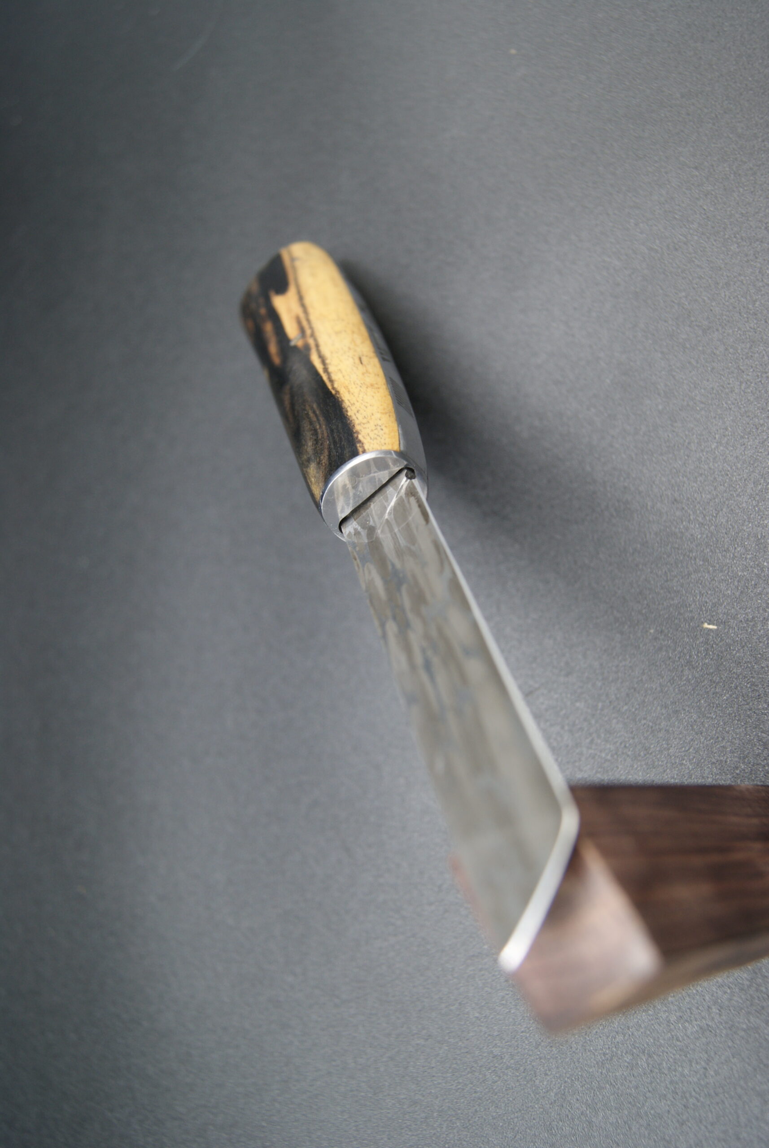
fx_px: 1150
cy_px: 574
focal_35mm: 36
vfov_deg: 53.1
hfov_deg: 37.0
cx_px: 384
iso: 160
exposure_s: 1/40
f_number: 4
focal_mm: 24
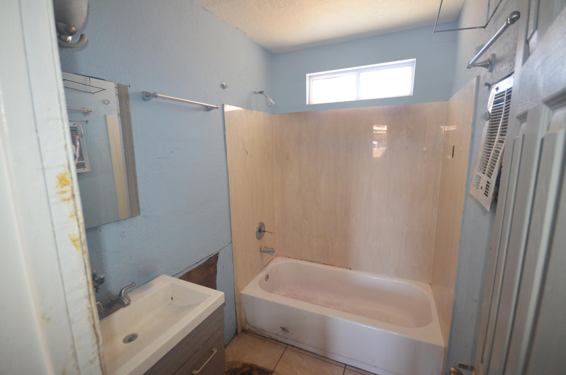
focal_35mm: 16
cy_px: 188
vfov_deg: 71.8
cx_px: 283
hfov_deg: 95.1
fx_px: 259
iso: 800
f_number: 4.2
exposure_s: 1/60
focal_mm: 11
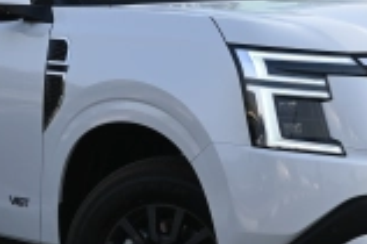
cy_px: 103
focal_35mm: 199
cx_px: 177
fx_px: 2027
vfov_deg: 6.9
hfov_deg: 10.3
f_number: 5.6
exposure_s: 1/250
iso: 125
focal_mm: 42
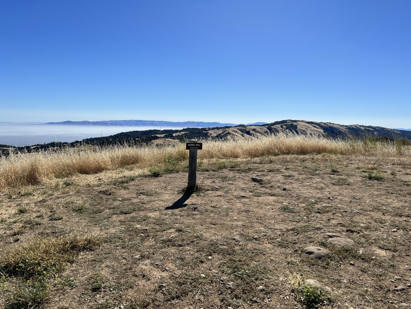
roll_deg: -0.8
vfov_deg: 53.1
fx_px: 309
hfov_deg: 67.3
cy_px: 154
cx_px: 206
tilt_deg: -5.7
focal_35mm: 26
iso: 50
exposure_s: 1/8000
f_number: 1.5
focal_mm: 5.7
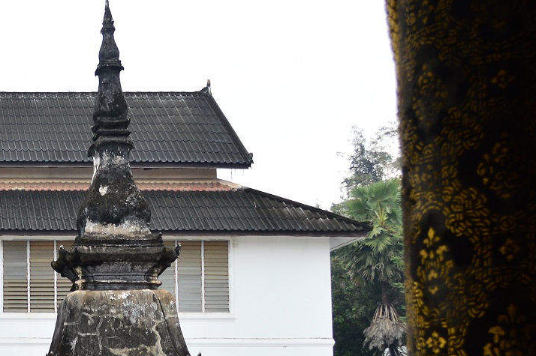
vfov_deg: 14.9
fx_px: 1354
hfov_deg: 20.7
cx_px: -135
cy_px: 266
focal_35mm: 91
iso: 200
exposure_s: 1/60
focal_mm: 24
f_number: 5.6
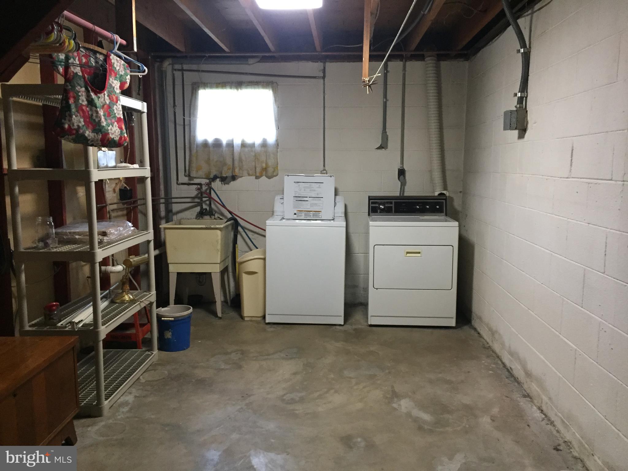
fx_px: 526
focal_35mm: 29
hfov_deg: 61.7
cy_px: 236
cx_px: 314
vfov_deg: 48.2
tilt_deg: -7.6
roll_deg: -1.1
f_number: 2.2
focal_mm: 4.15
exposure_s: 1/30
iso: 250
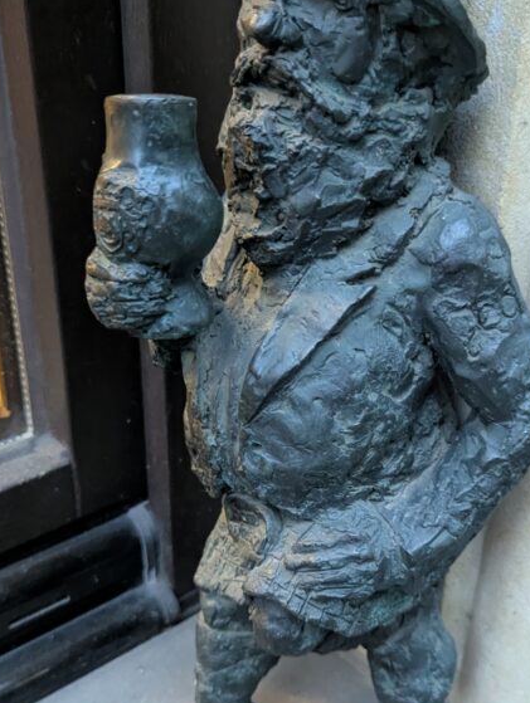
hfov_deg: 32.9
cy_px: 419
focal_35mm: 44
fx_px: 896
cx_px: 304
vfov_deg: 42.7
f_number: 1.85
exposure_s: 1/48
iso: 2178
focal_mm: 6.81
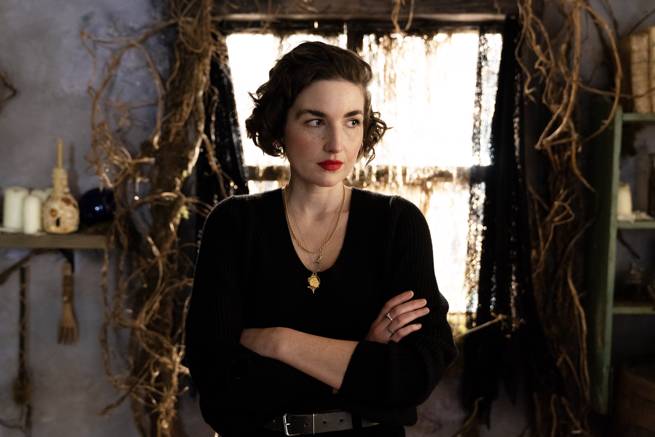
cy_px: 218
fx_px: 655
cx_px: 328
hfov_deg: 53.1
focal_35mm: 36
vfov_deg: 36.9
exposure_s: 1/60
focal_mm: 36
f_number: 2.8
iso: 1600
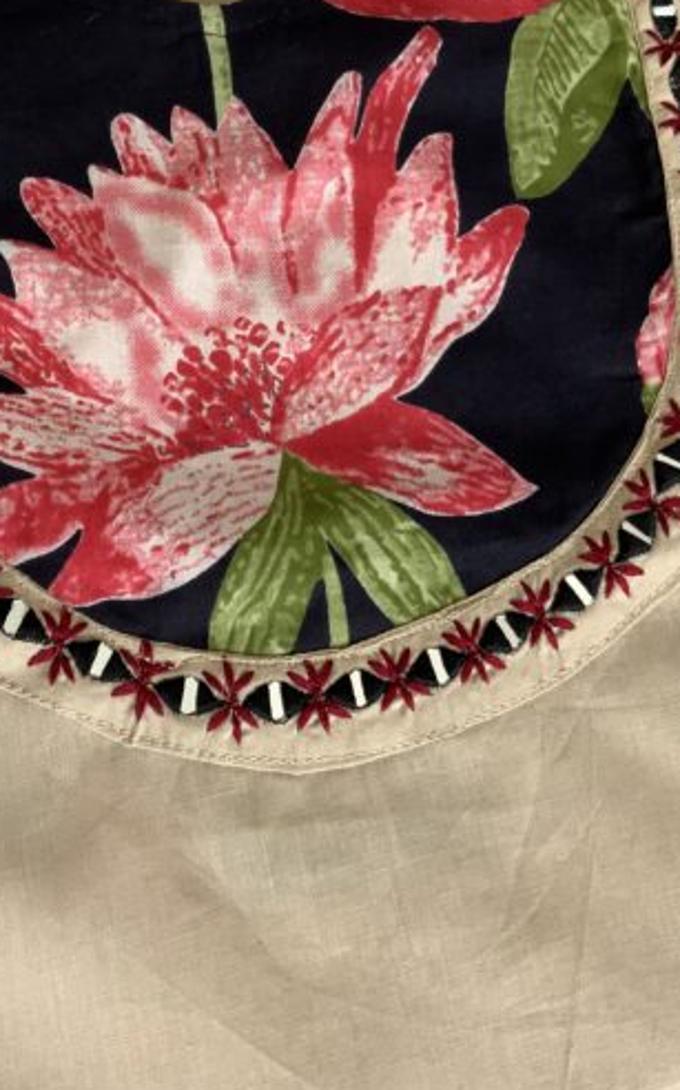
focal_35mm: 50
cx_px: 173
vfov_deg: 39.6
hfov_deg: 25.5
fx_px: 1484
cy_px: 321
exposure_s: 1/214
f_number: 1.8
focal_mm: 3
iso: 16
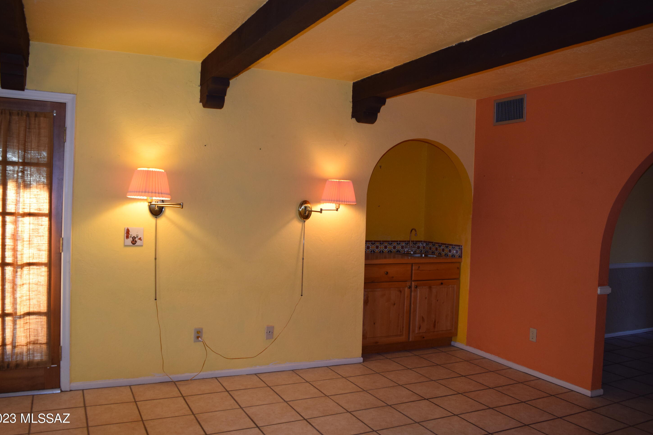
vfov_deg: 46.4
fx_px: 508
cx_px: 316
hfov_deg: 65.5
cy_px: 214
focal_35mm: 28
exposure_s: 1/80
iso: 800
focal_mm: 18
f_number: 4.5
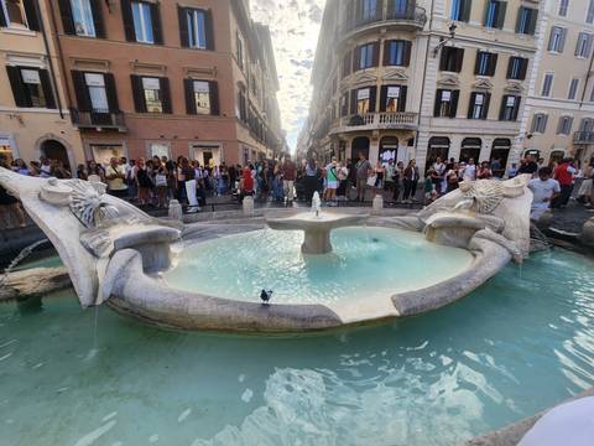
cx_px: 297
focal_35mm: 13
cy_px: 223
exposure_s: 1/496
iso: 50
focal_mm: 2.2
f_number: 2.2
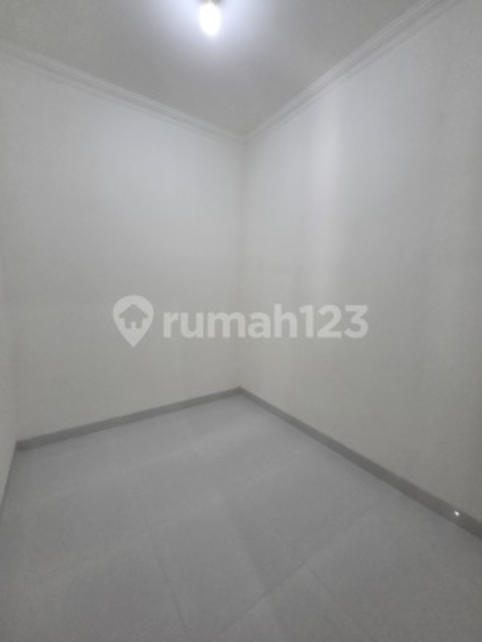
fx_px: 241
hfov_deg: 89.9
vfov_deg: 106.2
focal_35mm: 13
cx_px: 241
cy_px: 321
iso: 250
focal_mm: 2.2
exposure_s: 1/50
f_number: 2.2
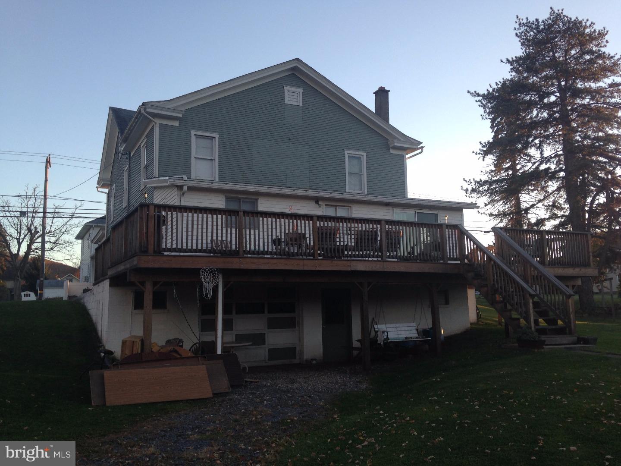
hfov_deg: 55.4
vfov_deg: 42.9
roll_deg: +1.6
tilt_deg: +8.0
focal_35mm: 33
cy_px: 233
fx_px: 592
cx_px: 310
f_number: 2.4
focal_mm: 4.12
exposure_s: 1/205
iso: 50
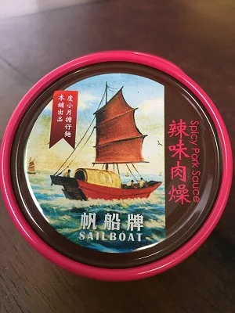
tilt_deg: -41.8
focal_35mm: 29
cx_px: 118
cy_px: 156
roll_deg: -0.8
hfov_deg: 48.2
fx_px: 262
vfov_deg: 61.7
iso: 160
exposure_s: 1/30
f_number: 2.2
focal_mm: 4.15
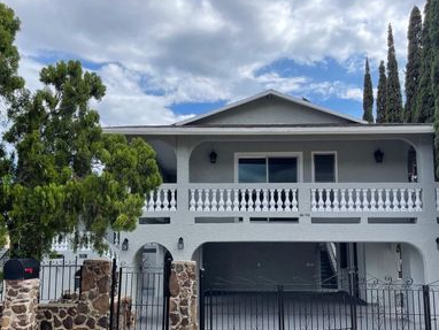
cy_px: 201
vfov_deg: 41.6
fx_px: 431
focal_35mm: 34
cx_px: 213
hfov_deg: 53.9
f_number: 1.6
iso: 32
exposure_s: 1/2336
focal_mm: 5.1
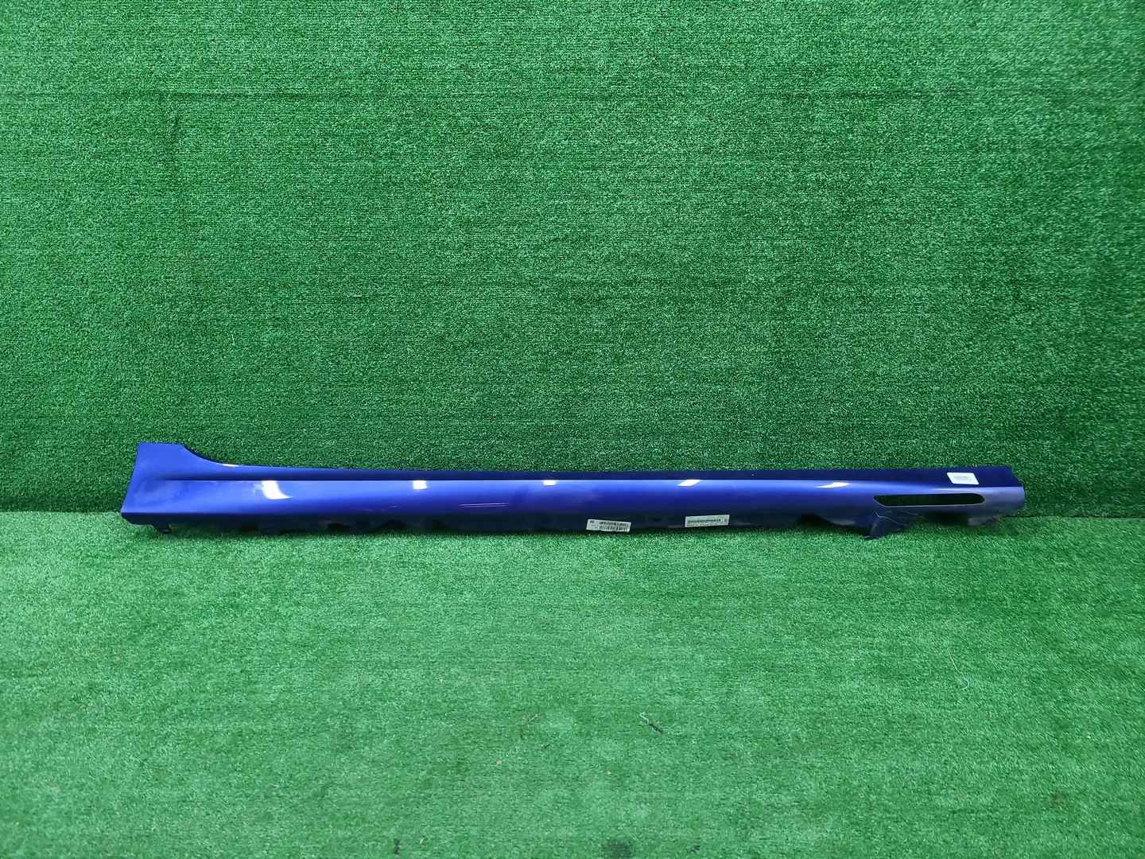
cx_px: 572
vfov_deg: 53.1
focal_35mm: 26
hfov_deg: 67.3
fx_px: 860
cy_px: 430
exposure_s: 1/50
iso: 135
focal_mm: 5.4
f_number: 1.8
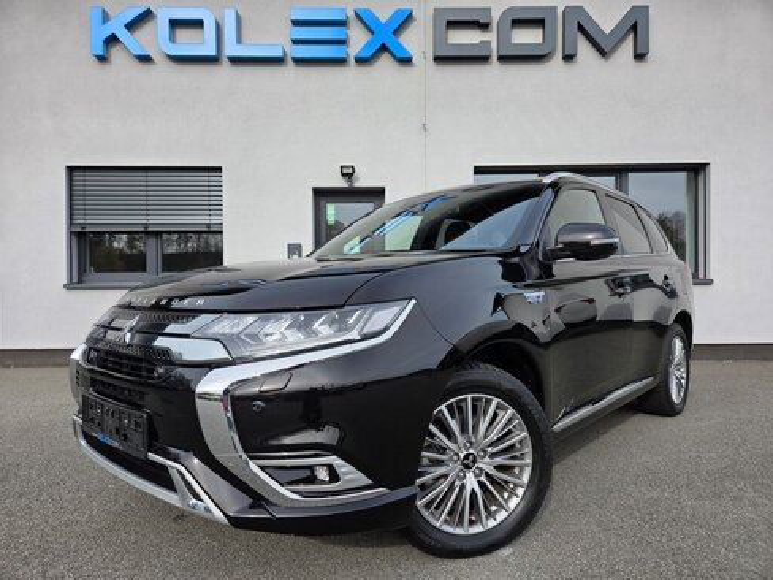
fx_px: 514
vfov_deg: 58.9
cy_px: 290
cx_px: 386
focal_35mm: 23
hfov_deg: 73.9
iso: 80
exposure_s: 1/1789
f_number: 1.8
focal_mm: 5.4
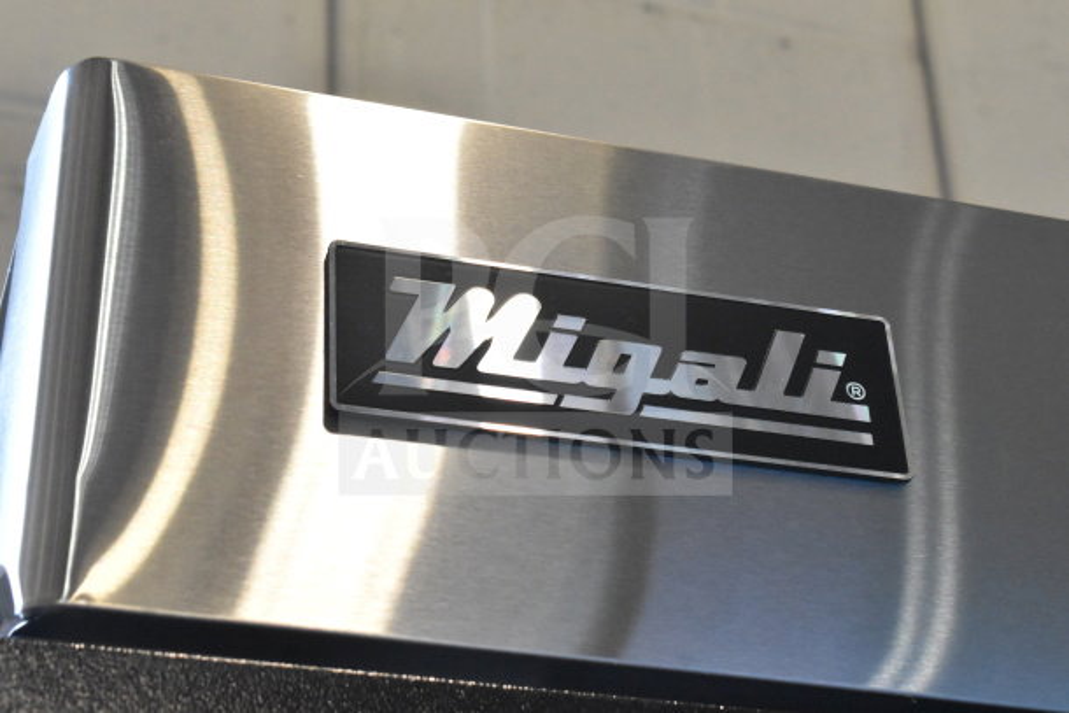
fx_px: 2450
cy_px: 356
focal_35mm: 82
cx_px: 534
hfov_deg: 24.6
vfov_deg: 16.6
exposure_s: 1/400
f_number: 10
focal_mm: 55
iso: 6400
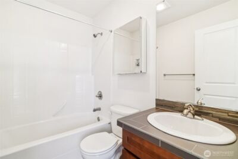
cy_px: 80
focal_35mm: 16
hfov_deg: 96.7
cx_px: 119
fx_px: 106
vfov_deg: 73.8
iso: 1600
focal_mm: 16
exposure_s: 1/50
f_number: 8
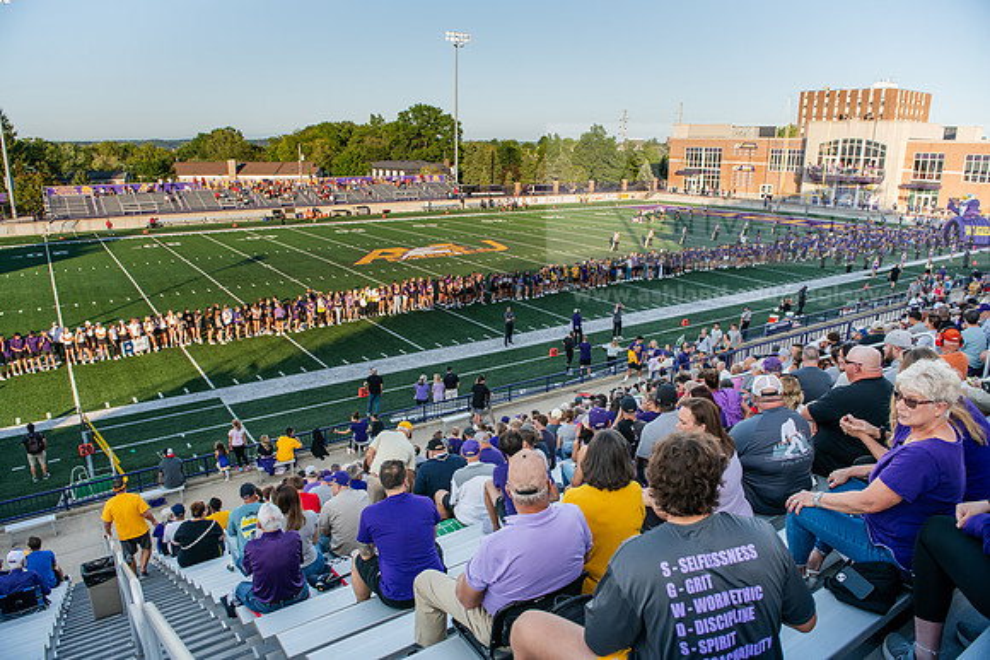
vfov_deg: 53.2
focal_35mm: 24
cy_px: 330
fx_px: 660
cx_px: 495
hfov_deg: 73.7
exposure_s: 1/640
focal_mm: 24
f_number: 4.5
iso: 320
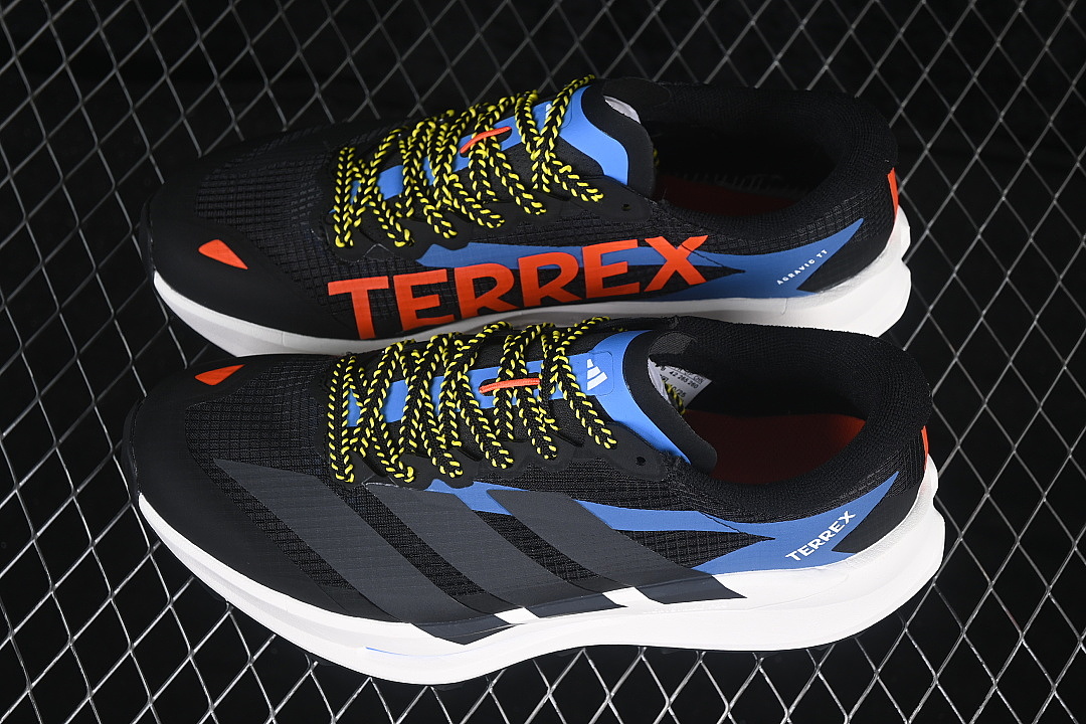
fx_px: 2262
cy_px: 362
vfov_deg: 18.2
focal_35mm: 75
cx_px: 543
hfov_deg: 27.0
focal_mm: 50
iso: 160
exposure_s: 1/60
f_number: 6.3
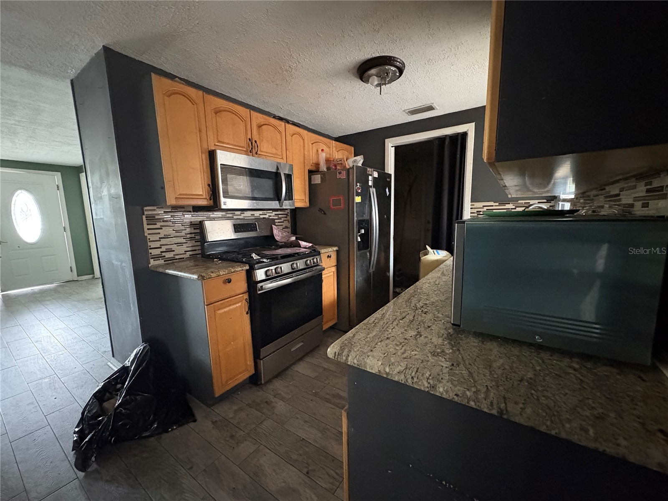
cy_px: 250
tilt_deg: -8.2
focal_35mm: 14
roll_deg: +1.1
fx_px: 270
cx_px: 334
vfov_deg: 85.7
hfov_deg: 102.1
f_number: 2.2
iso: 1600
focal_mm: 2.22
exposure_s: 1/30
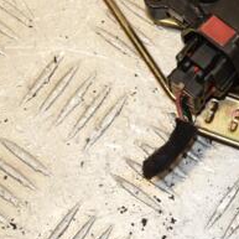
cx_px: 308
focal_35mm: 178
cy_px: 7
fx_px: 1393
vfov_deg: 9.7
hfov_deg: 9.6
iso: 800
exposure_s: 1/200
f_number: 9
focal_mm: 45
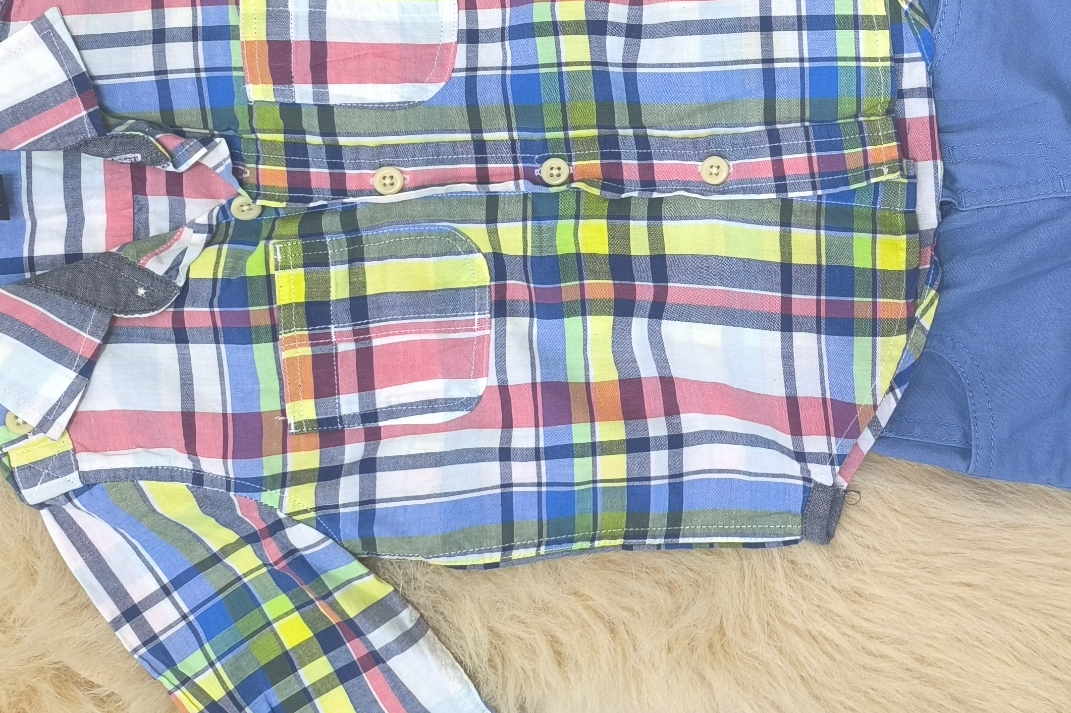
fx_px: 1368
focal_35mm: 46
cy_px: 173
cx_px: 890
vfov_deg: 28.8
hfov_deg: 40.6
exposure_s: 1/50
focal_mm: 6.14
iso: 1250
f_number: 1.65
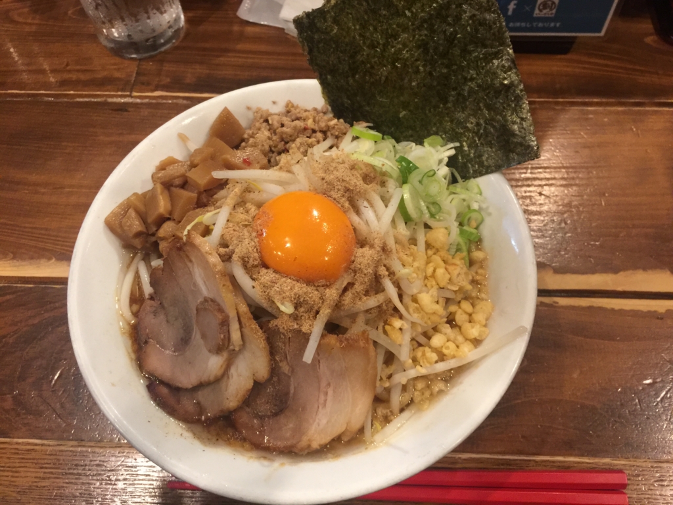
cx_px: 336
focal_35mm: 29
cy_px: 252
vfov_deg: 48.2
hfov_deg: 61.7
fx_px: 564
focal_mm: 4.15
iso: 125
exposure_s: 1/15
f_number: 2.2
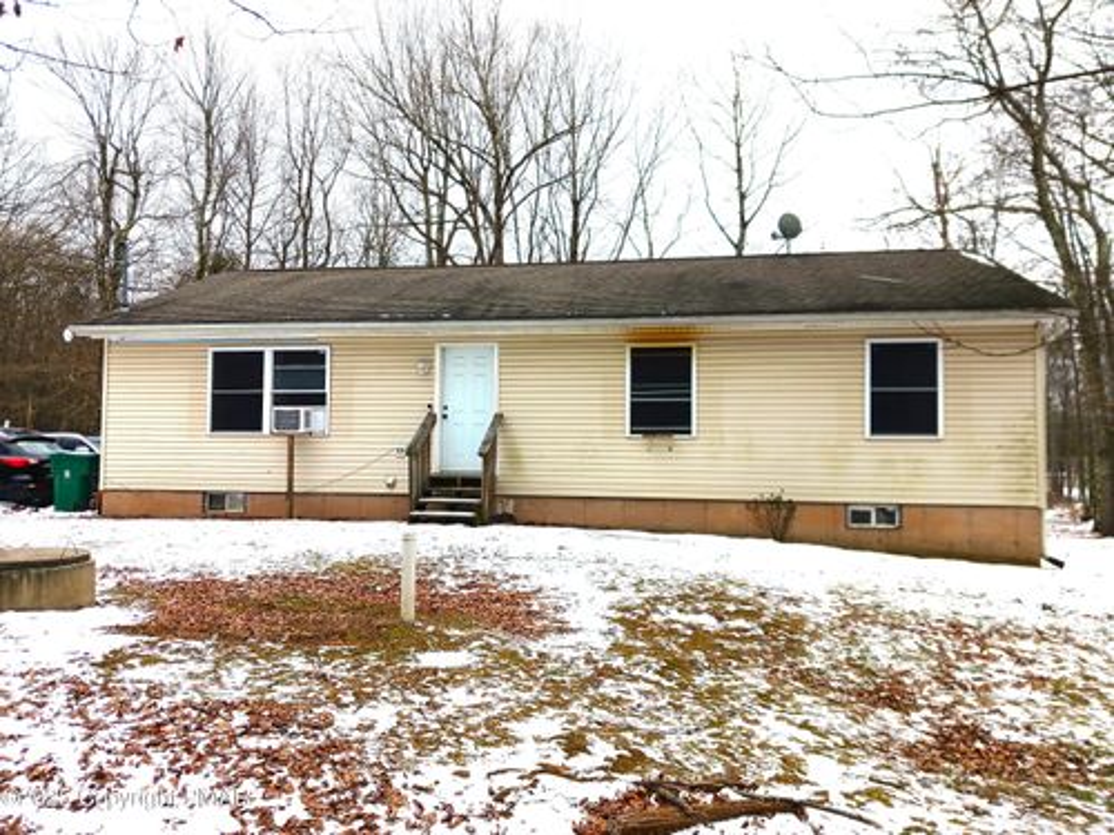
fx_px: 869
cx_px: 557
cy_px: 418
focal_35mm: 27
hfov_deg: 65.3
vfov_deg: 51.4
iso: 25
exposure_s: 1/60
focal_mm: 4
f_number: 1.8
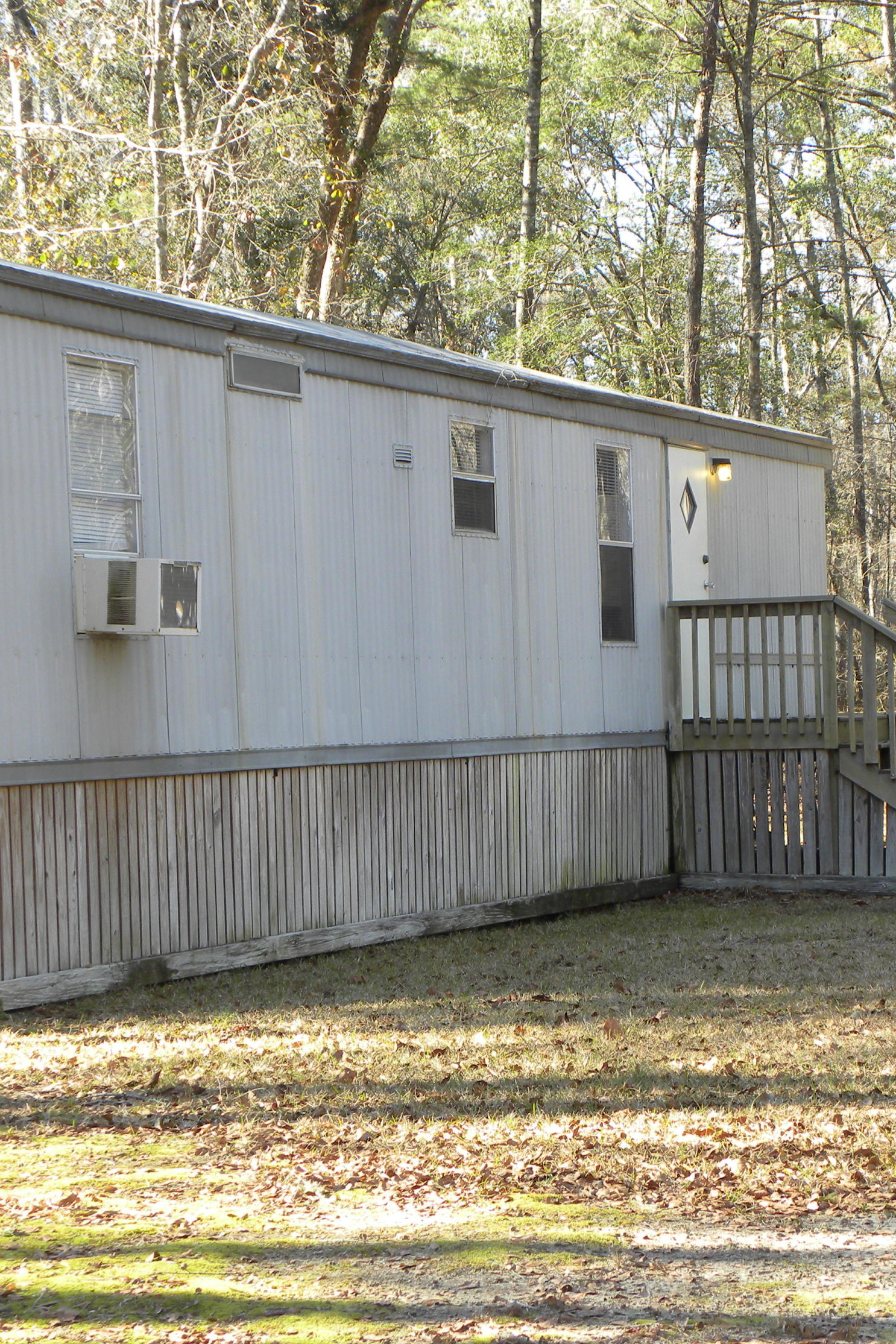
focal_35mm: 105
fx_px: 3920
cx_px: 558
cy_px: 677
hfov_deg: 13.0
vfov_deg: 19.5
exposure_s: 1/70
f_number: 4
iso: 71
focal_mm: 13.4
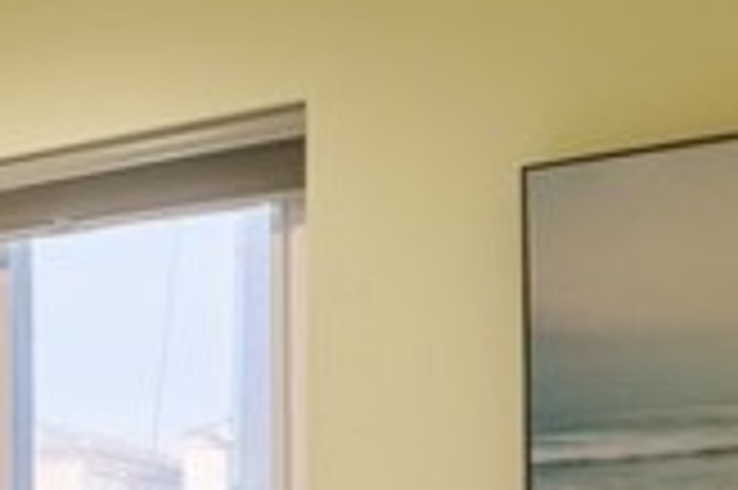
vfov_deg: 13.0
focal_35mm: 100
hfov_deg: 18.5
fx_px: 2048
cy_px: 724
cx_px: -306
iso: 400
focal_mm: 16
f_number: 8
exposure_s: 1/500
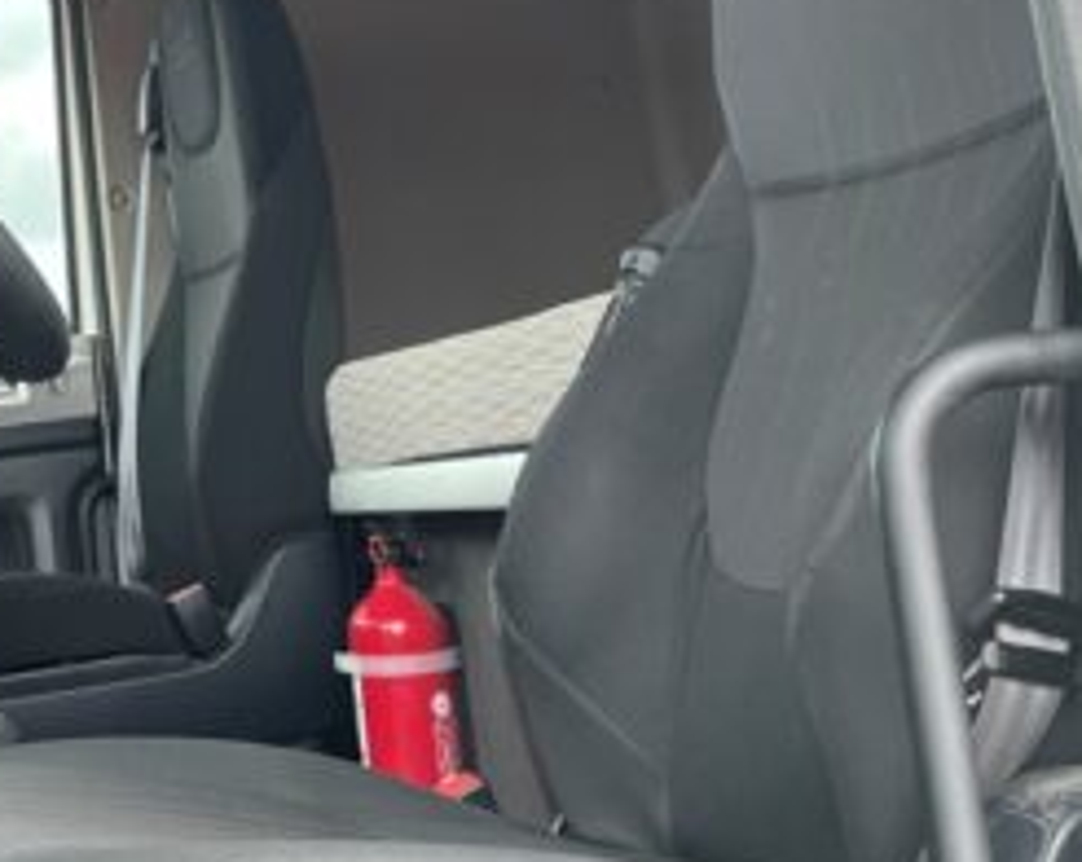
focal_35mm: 62
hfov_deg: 27.5
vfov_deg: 24.0
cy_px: 114
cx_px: -154
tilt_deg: +12.4
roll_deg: +2.7
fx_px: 1982
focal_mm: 4.2
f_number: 1.6
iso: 32
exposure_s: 1/167
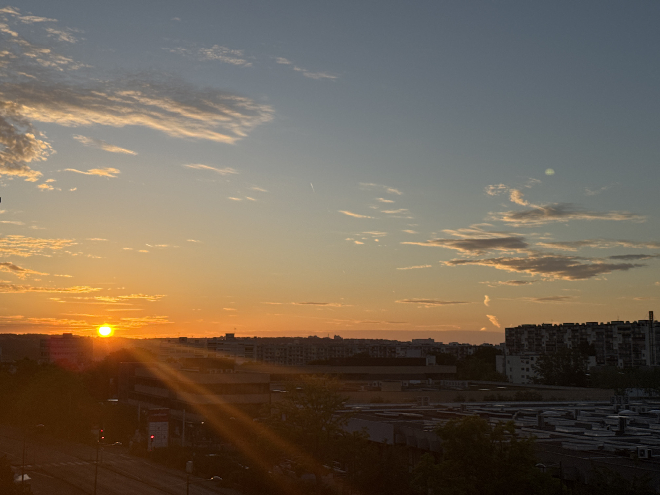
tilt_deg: +6.7
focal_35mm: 48
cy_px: 248
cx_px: 330
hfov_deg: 39.7
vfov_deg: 30.3
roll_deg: +0.2
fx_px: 915
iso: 64
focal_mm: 6.76
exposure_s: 1/3425
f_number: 1.78
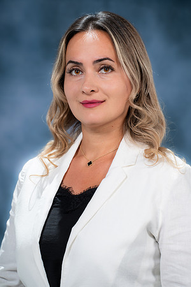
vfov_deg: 11.4
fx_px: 1432
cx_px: 96
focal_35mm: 180
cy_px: 144
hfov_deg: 7.6
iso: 320
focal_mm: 180
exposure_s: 1/200
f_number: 5.6
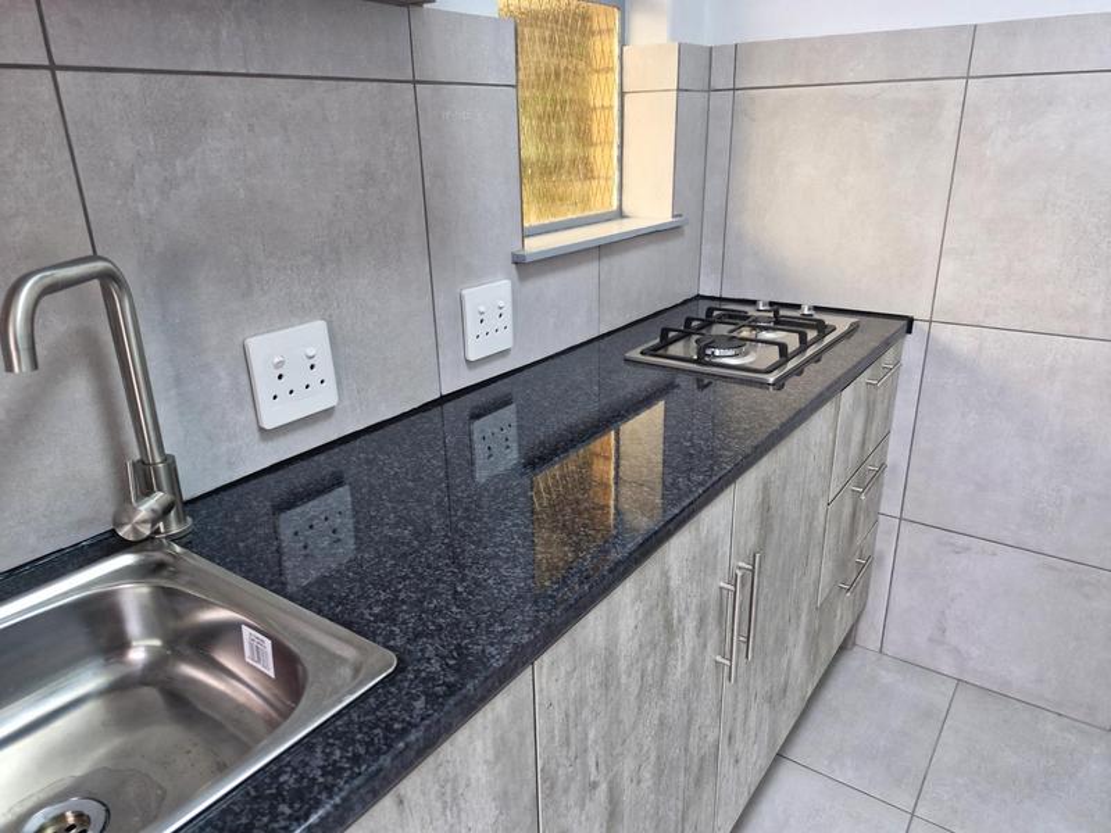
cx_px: 556
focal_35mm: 23
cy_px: 416
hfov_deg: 73.9
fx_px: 738
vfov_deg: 58.9
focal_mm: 5.54
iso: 250
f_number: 1.8
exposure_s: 1/100
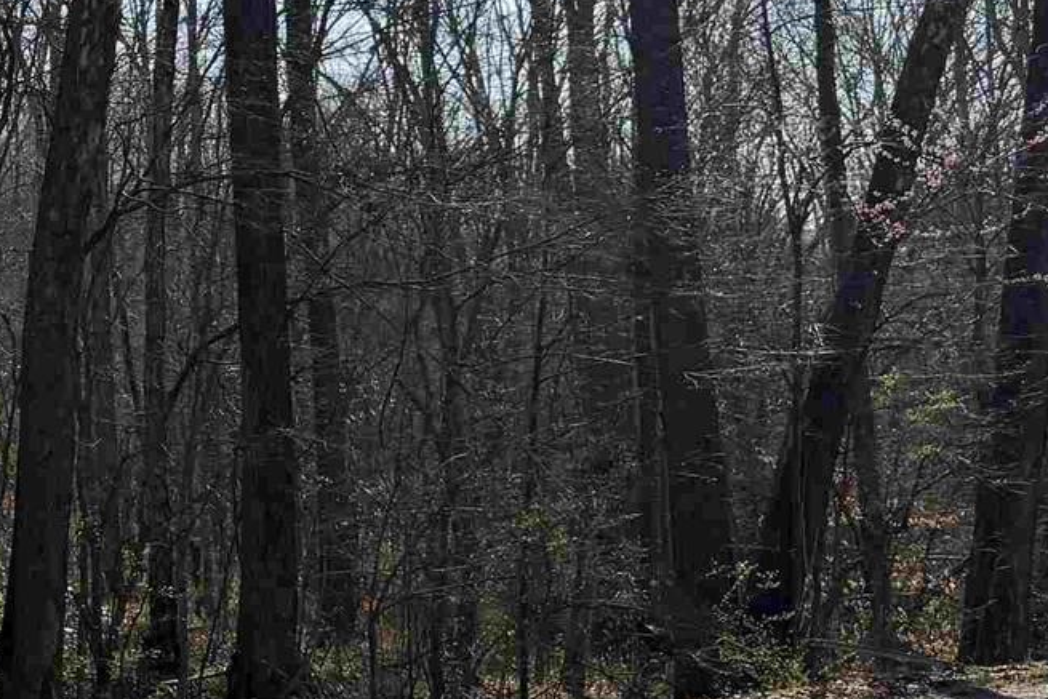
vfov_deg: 17.3
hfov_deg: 22.5
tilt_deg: +6.5
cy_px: 118
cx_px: -406
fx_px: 2271
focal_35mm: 78
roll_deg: +2.3
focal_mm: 6.76
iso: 100
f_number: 1.78
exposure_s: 1/4167
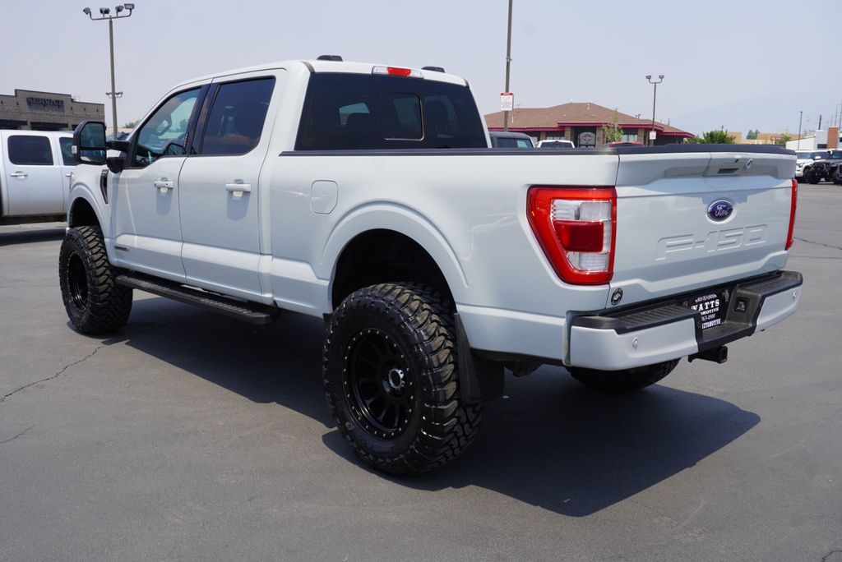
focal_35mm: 33
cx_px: 421
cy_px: 281
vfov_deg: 40.0
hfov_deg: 57.2
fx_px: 772
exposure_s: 1/160
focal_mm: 22
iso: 100
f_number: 10
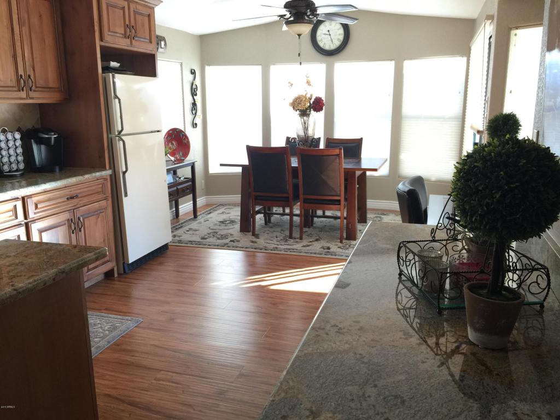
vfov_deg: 48.2
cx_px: 280
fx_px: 469
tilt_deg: -12.4
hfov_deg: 61.7
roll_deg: +0.3
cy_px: 210
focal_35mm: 29
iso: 40
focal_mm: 4.15
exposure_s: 1/30
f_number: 2.2
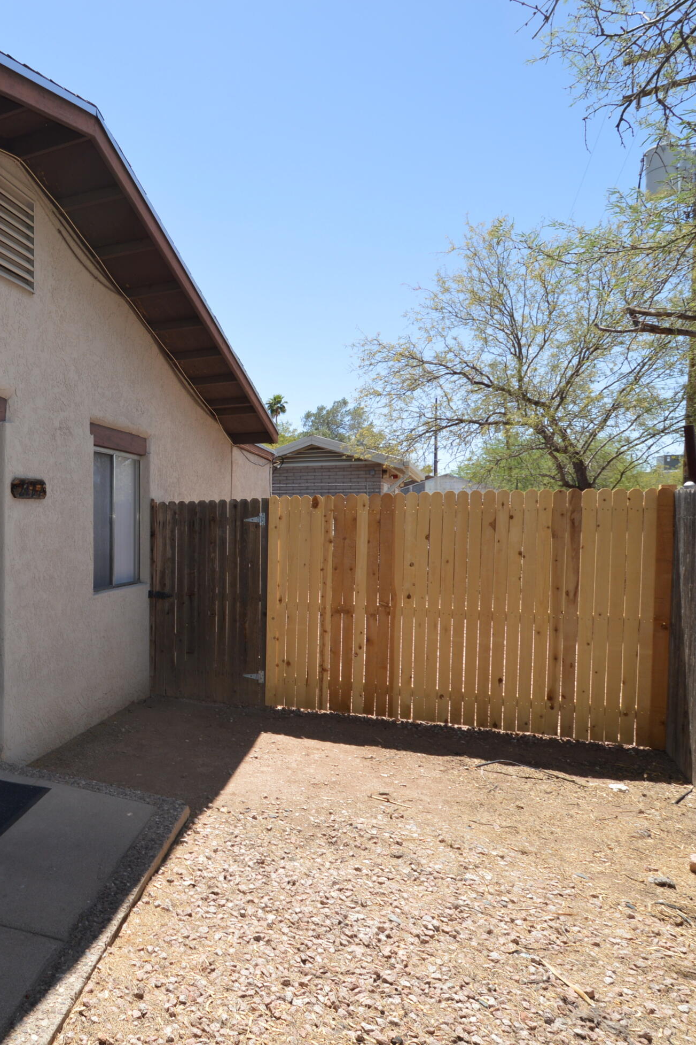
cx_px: 71
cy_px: 532
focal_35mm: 23
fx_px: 667
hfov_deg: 49.2
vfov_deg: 76.1
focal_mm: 10
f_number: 6.3
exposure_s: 1/200
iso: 100
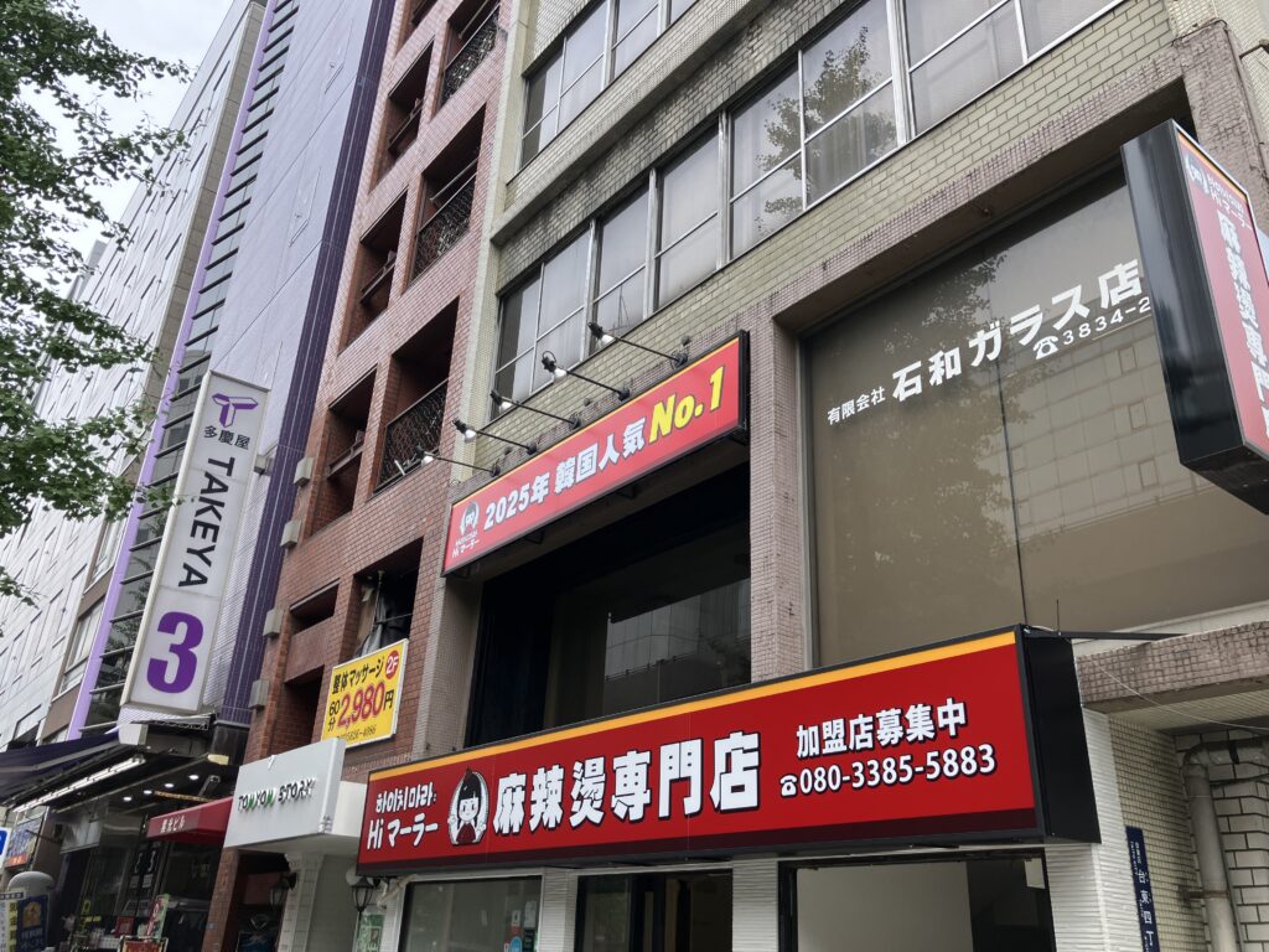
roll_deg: -2.9
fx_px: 1026
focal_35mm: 28
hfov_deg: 63.4
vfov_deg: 49.7
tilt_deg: +24.6
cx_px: 634
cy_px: 476
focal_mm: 3.99
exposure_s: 1/714
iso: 32
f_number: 1.8
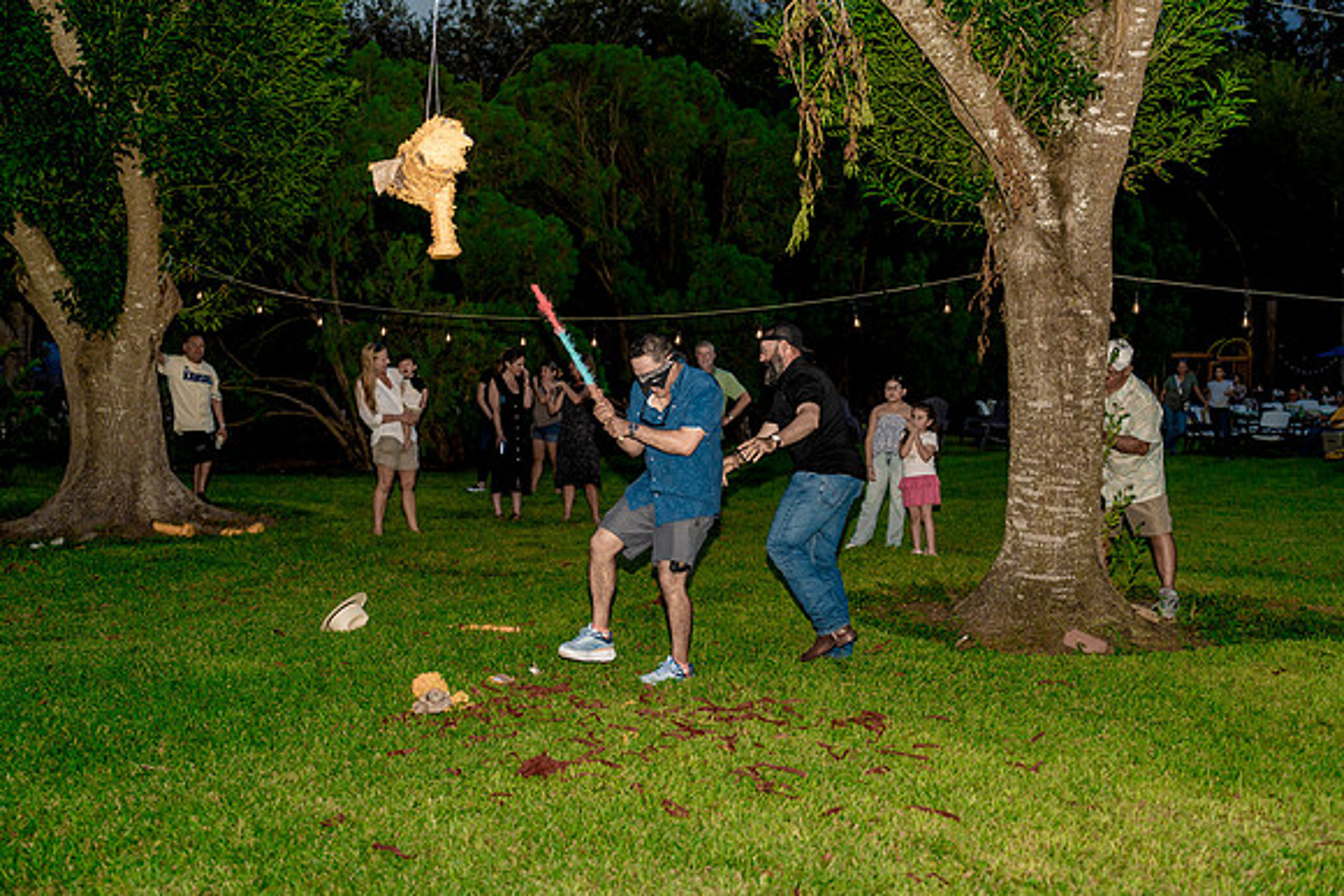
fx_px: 1531
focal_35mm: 41
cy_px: 448
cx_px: 672
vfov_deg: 32.6
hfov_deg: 47.4
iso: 2000
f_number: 2.8
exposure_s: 1/250
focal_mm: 41
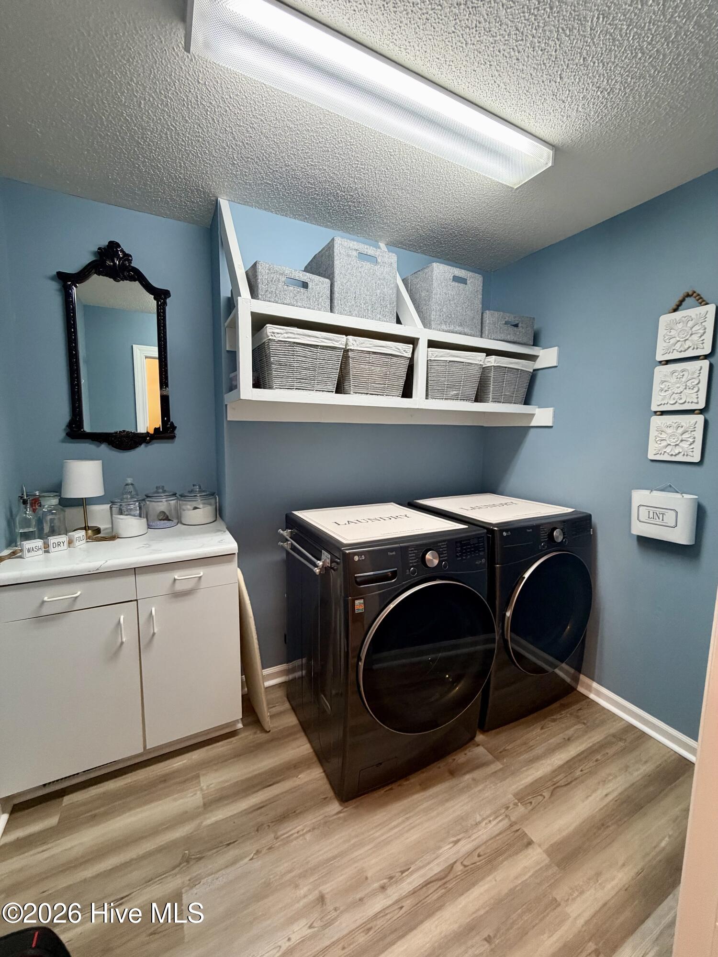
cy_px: 478
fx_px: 387
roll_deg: -1.1
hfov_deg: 85.7
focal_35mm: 14
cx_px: 359
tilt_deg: -5.8
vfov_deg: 102.1
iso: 320
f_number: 2.2
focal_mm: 2.22
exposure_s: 1/60
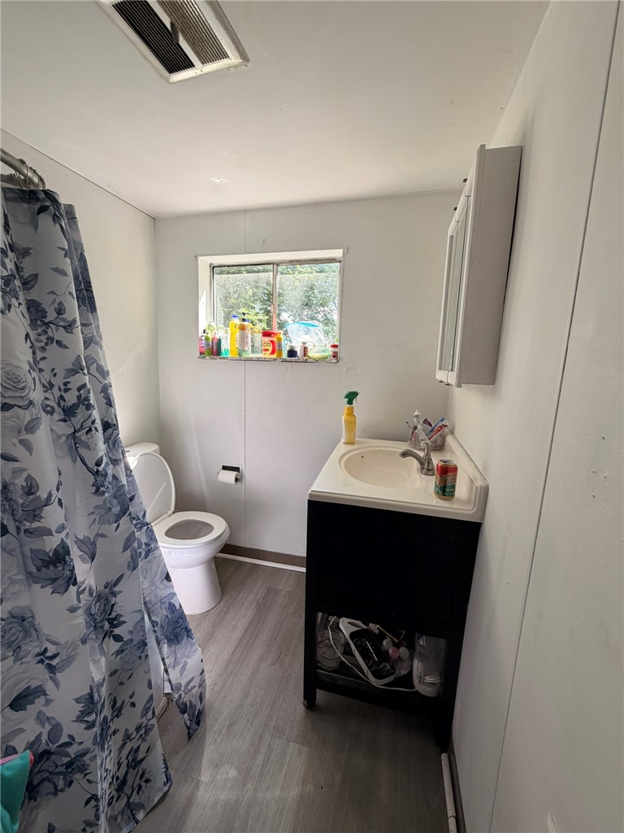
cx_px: 312
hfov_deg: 85.7
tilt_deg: -7.9
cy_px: 416
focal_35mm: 14
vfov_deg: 102.1
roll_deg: -0.3
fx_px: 336
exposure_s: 1/121
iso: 100
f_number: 2.2
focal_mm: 2.22
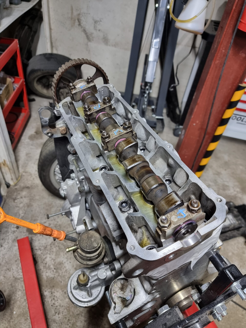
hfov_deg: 56.8
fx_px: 227
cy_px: 164
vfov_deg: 71.6
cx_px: 123
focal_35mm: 24
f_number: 1.8
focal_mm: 6.7
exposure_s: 1/40
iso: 320
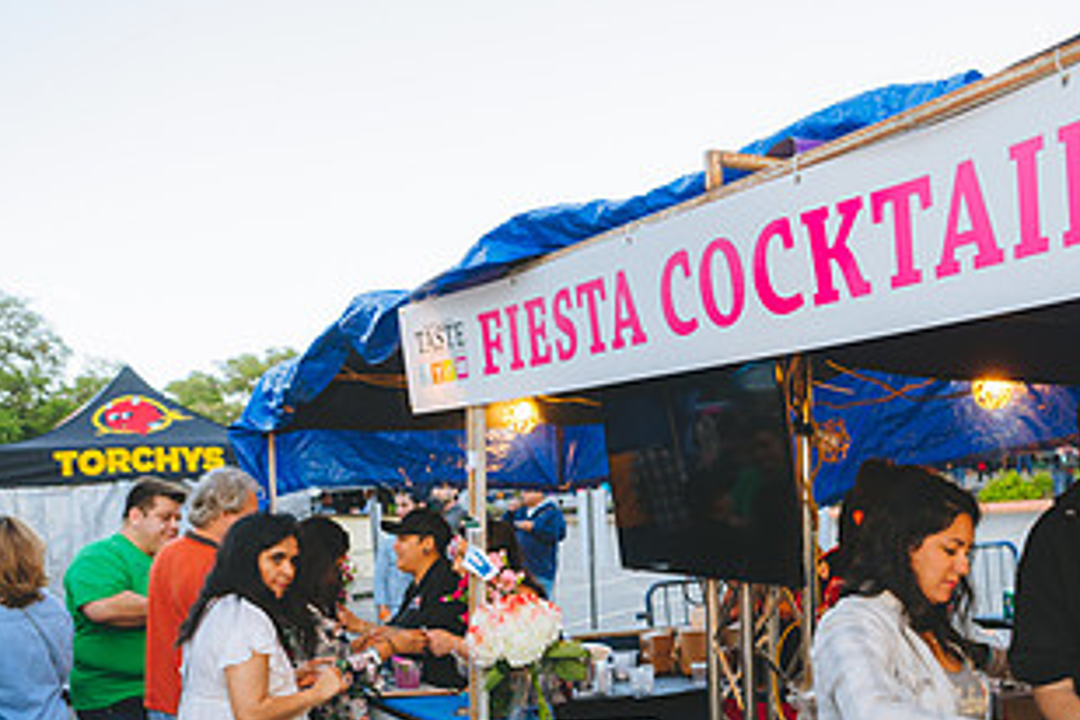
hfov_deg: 43.4
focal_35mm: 45
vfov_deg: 29.3
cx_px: 647
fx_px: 1350
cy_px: 561
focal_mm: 24
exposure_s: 1/160
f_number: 3.5
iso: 360
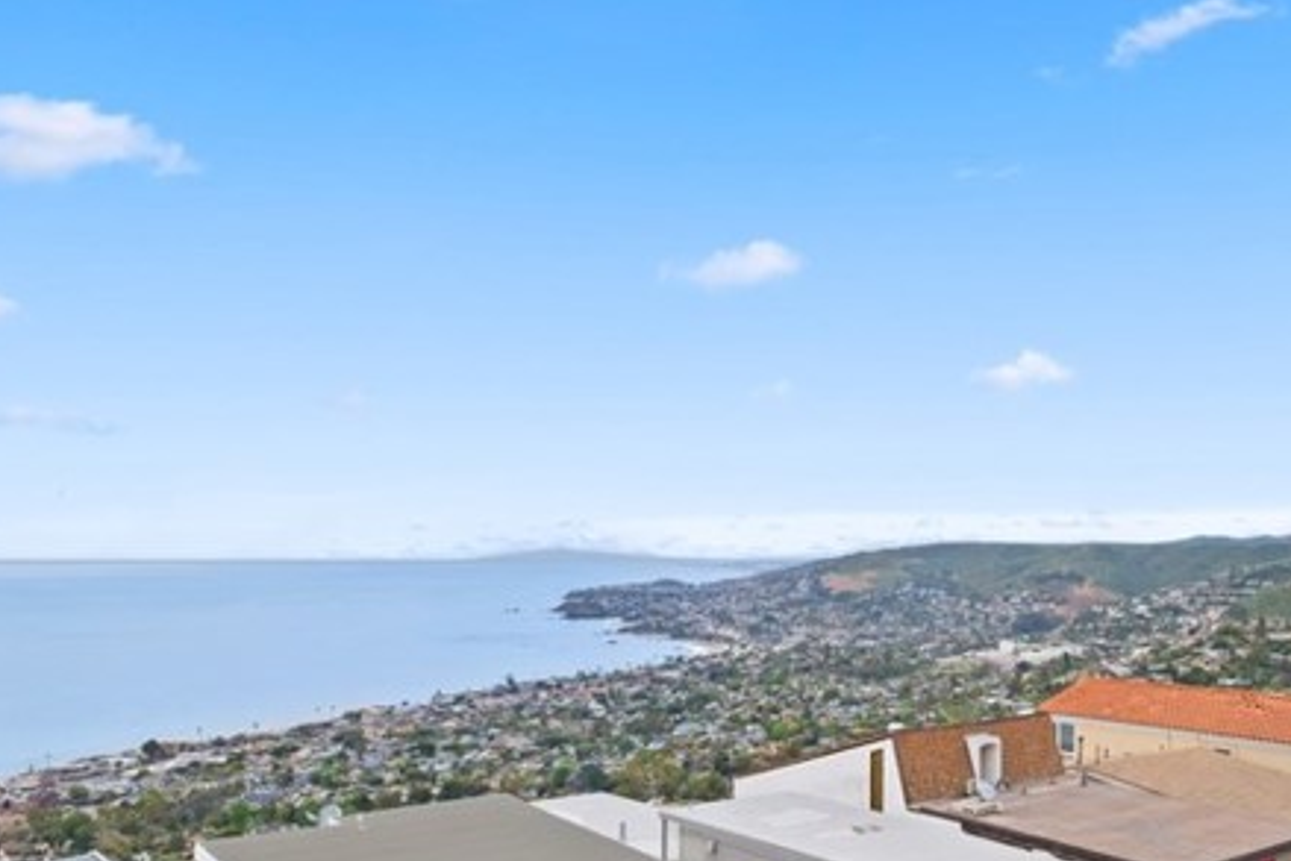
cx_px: 970
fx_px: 1255
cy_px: 530
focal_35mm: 35
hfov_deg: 52.0
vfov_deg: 37.7
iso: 200
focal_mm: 10
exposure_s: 1/70
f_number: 8
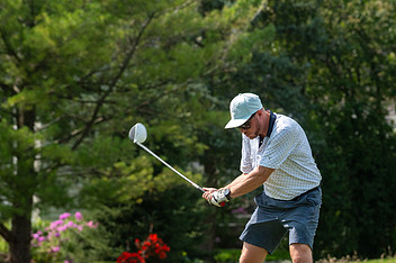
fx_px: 3627
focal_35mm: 330
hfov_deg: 6.3
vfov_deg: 4.2
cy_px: 179
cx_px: 191
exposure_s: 1/2000
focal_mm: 200
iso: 250
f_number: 5
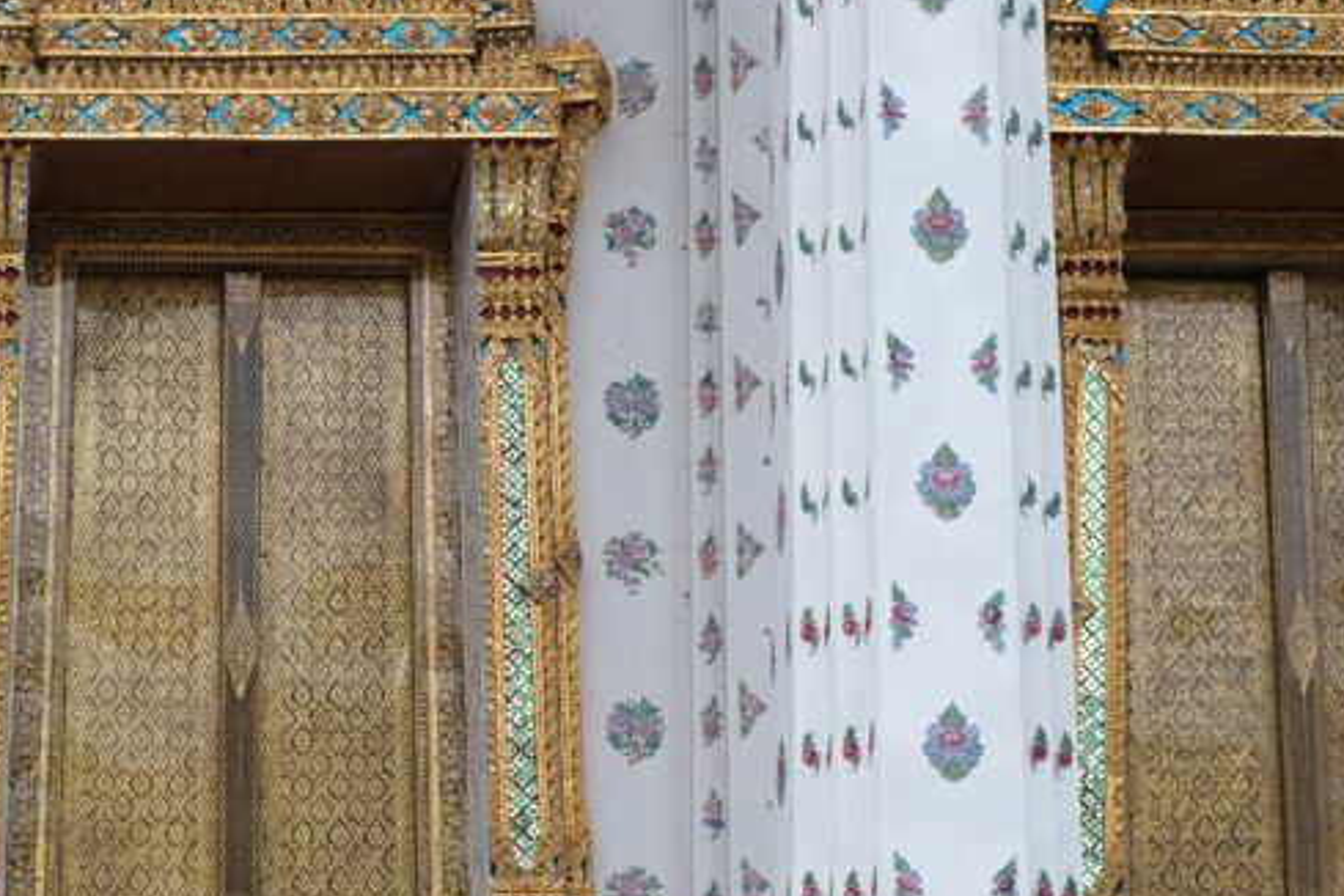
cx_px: 250
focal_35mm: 111
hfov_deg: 18.2
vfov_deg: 12.3
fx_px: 4144
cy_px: 573
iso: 160
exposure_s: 1/600
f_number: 4
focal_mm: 35
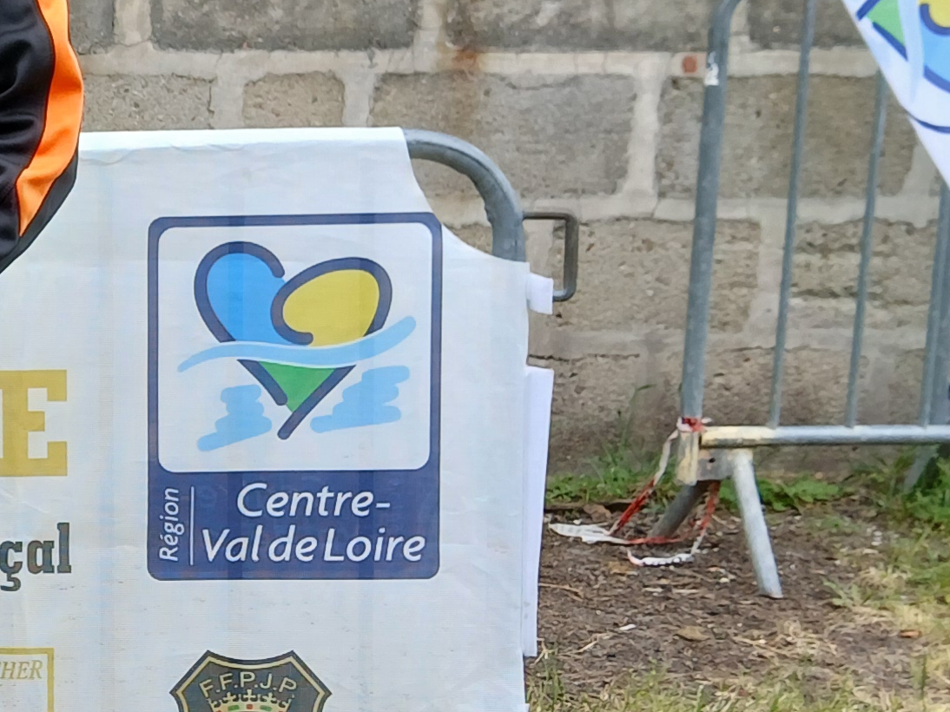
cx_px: -548
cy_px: 319
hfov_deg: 17.7
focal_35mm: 97
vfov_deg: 15.2
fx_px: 2661
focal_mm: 3.98
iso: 20
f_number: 1.8
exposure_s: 1/135
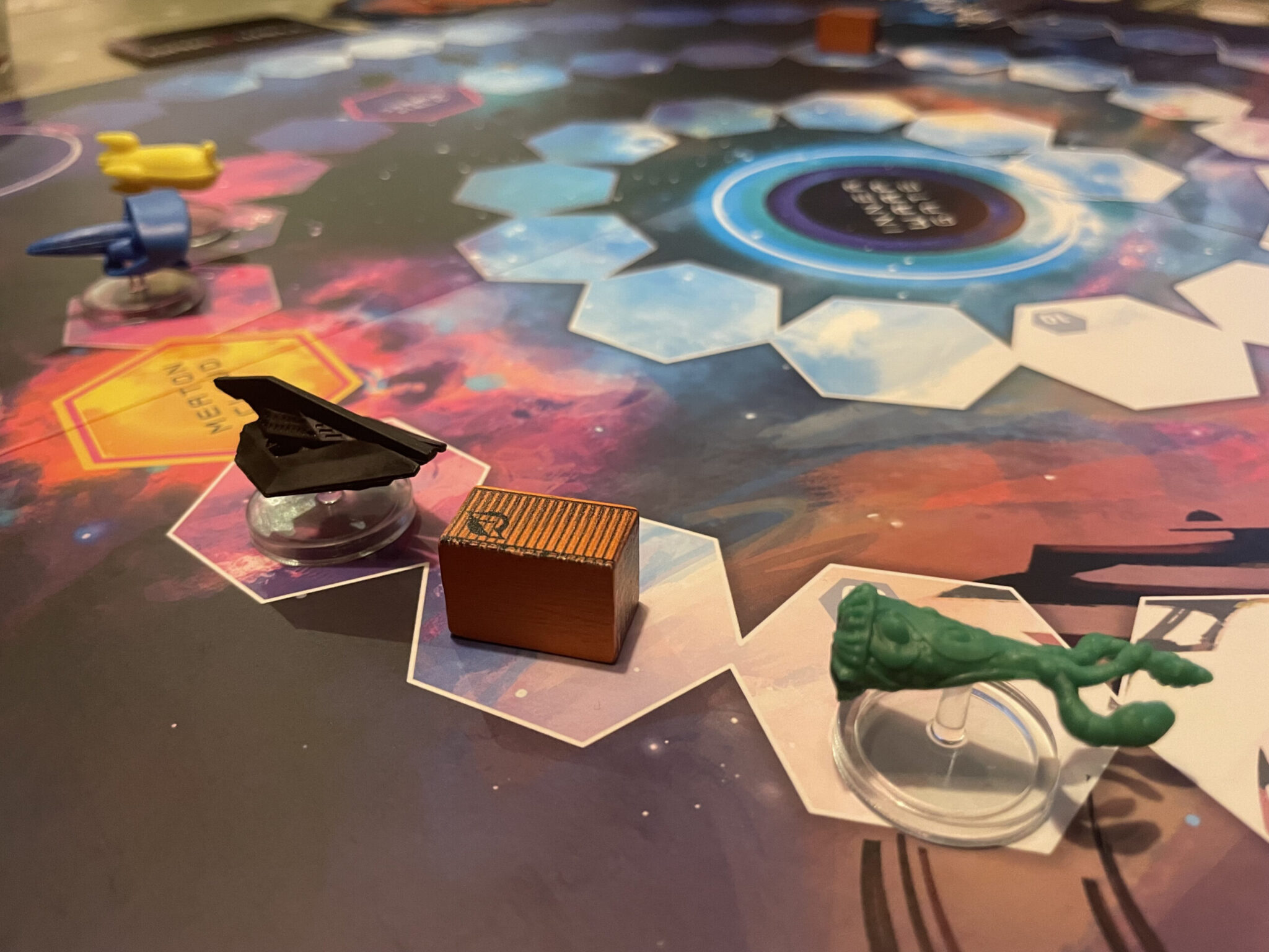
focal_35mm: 26
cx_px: 634
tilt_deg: -33.8
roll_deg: +2.1
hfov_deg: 67.3
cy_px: 476
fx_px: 953
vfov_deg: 53.1
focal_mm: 4.2
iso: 400
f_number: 1.6
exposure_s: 1/50
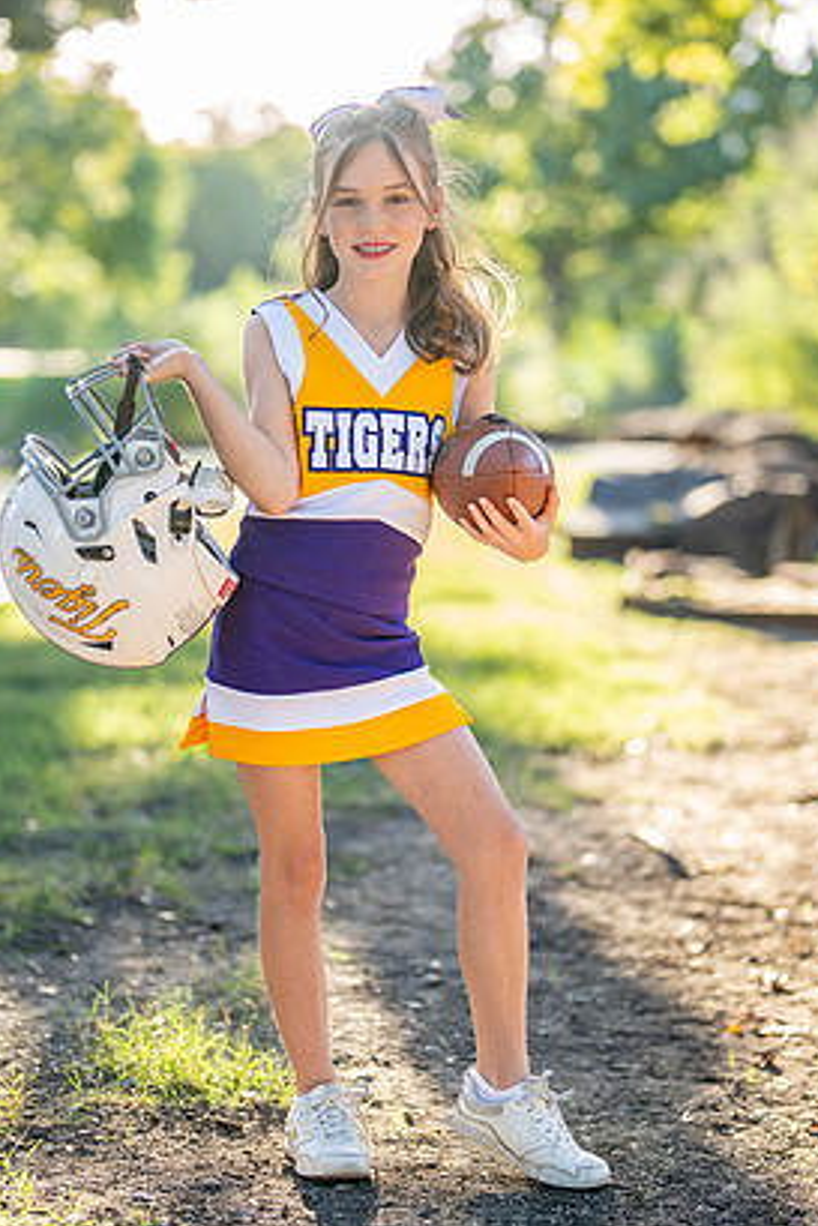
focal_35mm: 85
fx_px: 2894
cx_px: 414
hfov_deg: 16.1
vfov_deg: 23.9
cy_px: 591
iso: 250
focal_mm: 50
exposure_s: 1/1250
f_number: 1.2
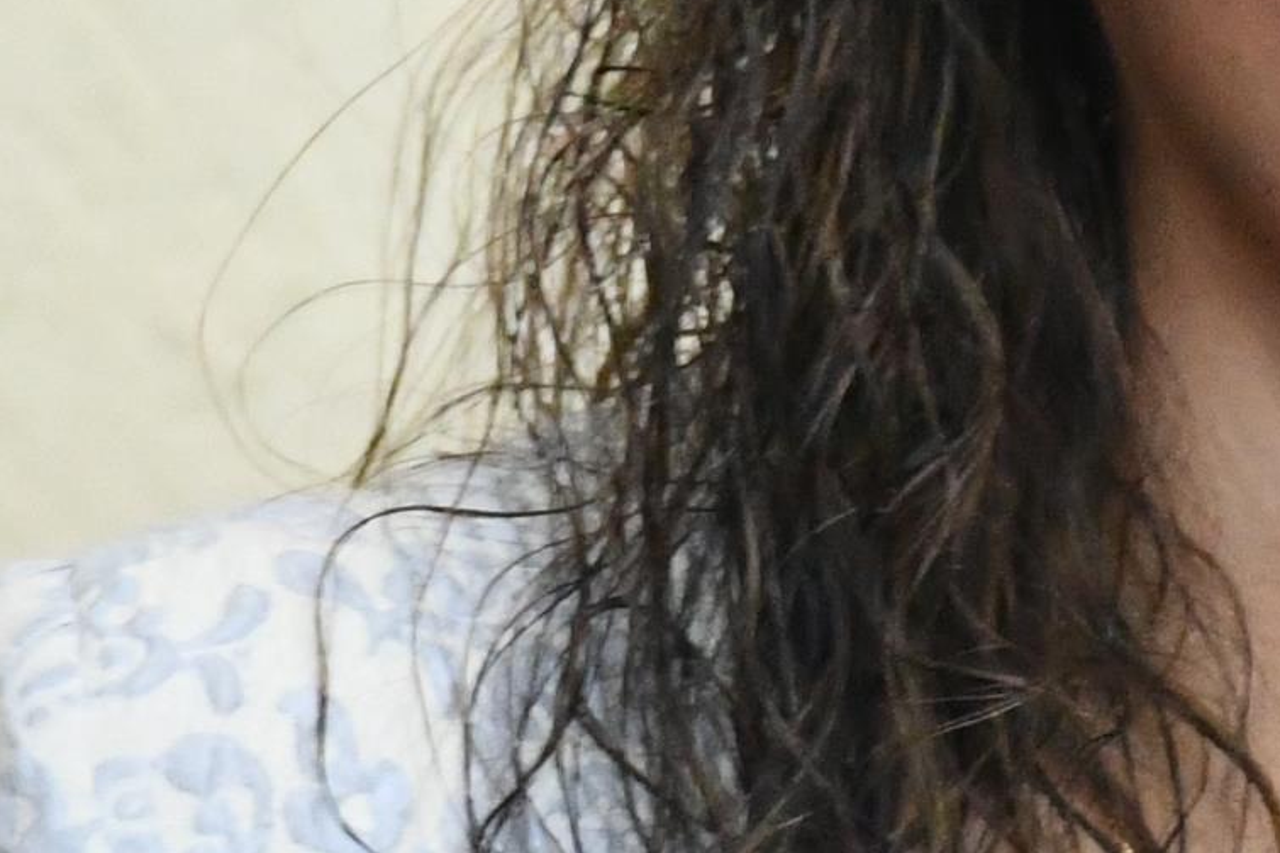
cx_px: 1248
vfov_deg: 2.4
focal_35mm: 581
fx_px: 20652
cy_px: 368
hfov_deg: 3.5
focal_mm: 70
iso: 4000
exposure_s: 1/60
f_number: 7.1
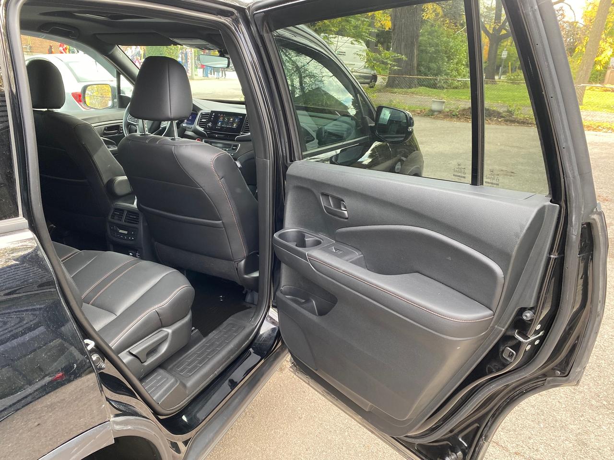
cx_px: 307
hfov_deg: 67.3
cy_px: 230
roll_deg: -3.6
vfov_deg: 53.1
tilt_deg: -21.3
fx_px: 461
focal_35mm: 26
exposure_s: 1/121
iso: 80
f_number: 1.8
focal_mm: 4.25
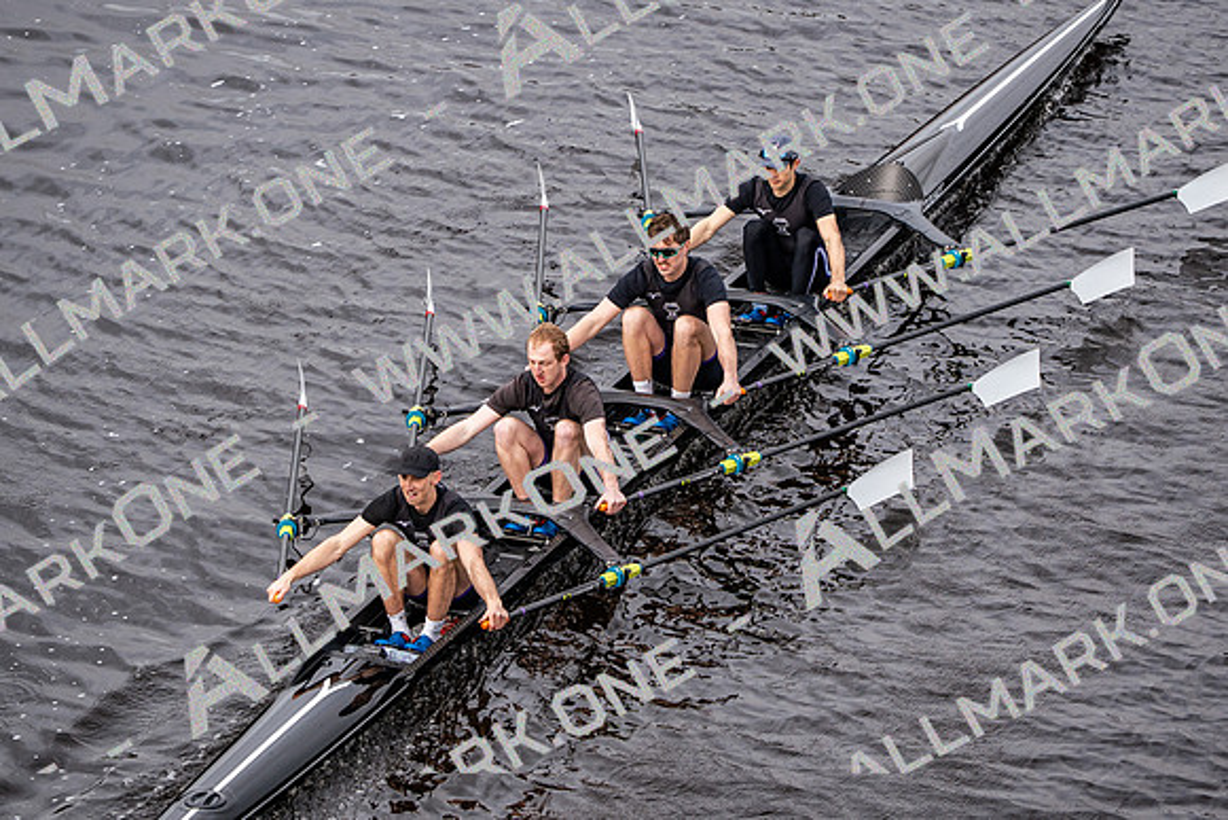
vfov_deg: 6.2
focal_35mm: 220
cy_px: 410
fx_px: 7506
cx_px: 614
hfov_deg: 9.4
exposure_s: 1/2000
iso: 400
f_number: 2.8
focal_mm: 147
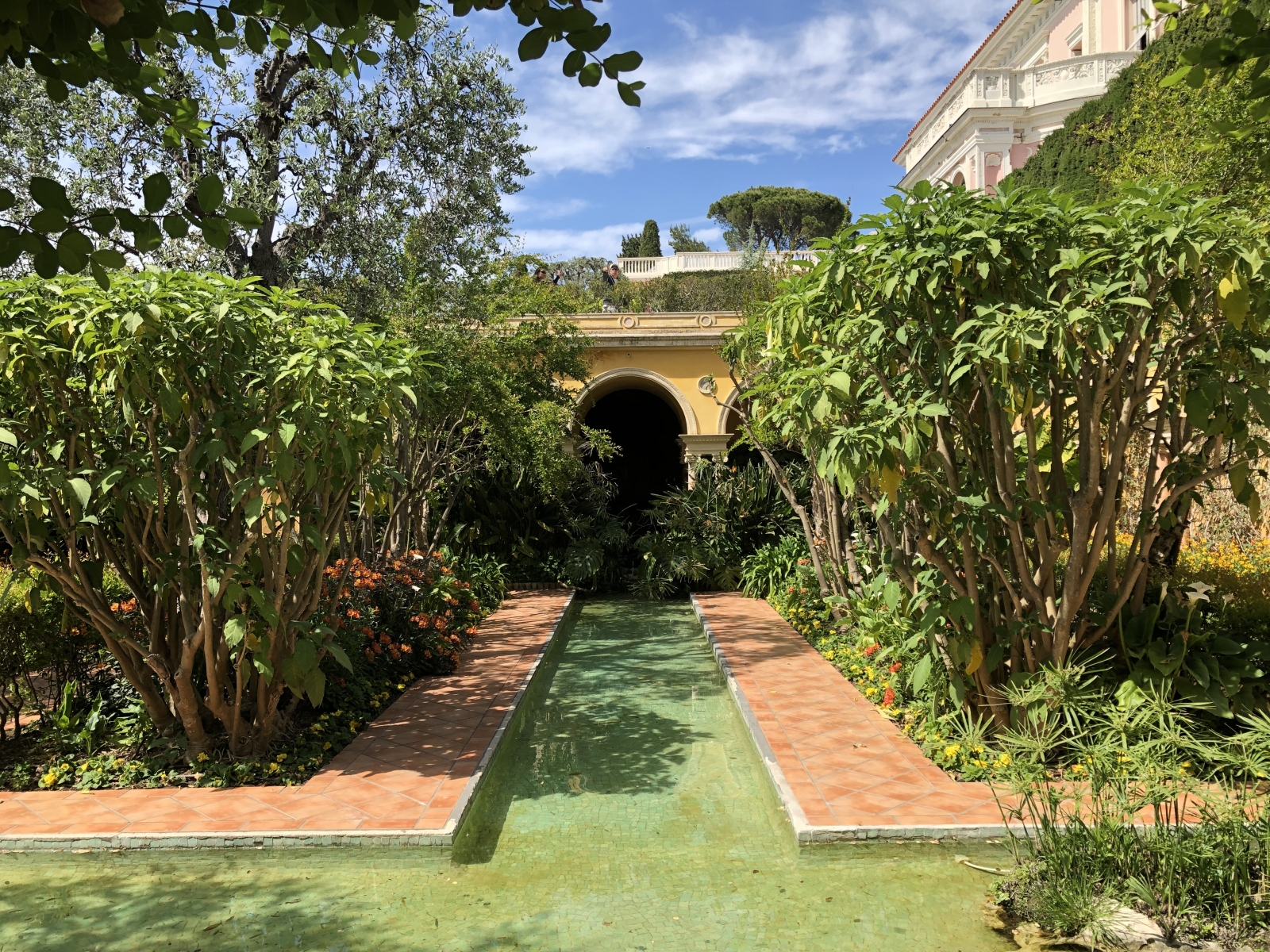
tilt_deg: +0.3
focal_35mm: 28
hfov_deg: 63.4
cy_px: 476
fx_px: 1027
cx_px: 635
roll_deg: -0.3
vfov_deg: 49.7
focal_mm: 3.99
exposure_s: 1/1000
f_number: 1.8
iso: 20
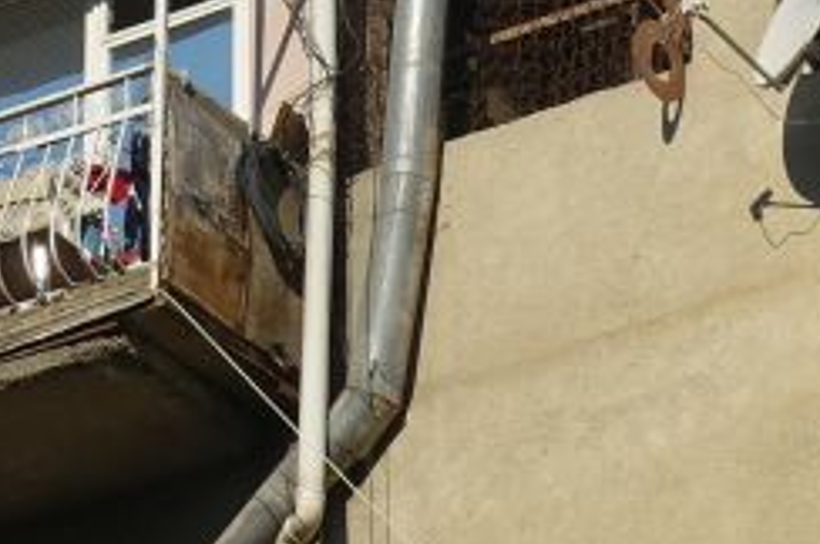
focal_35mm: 393
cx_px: -568
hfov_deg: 5.2
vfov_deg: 3.5
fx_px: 8940
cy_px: -332
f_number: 5.6
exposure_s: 1/800
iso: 125
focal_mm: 25.7
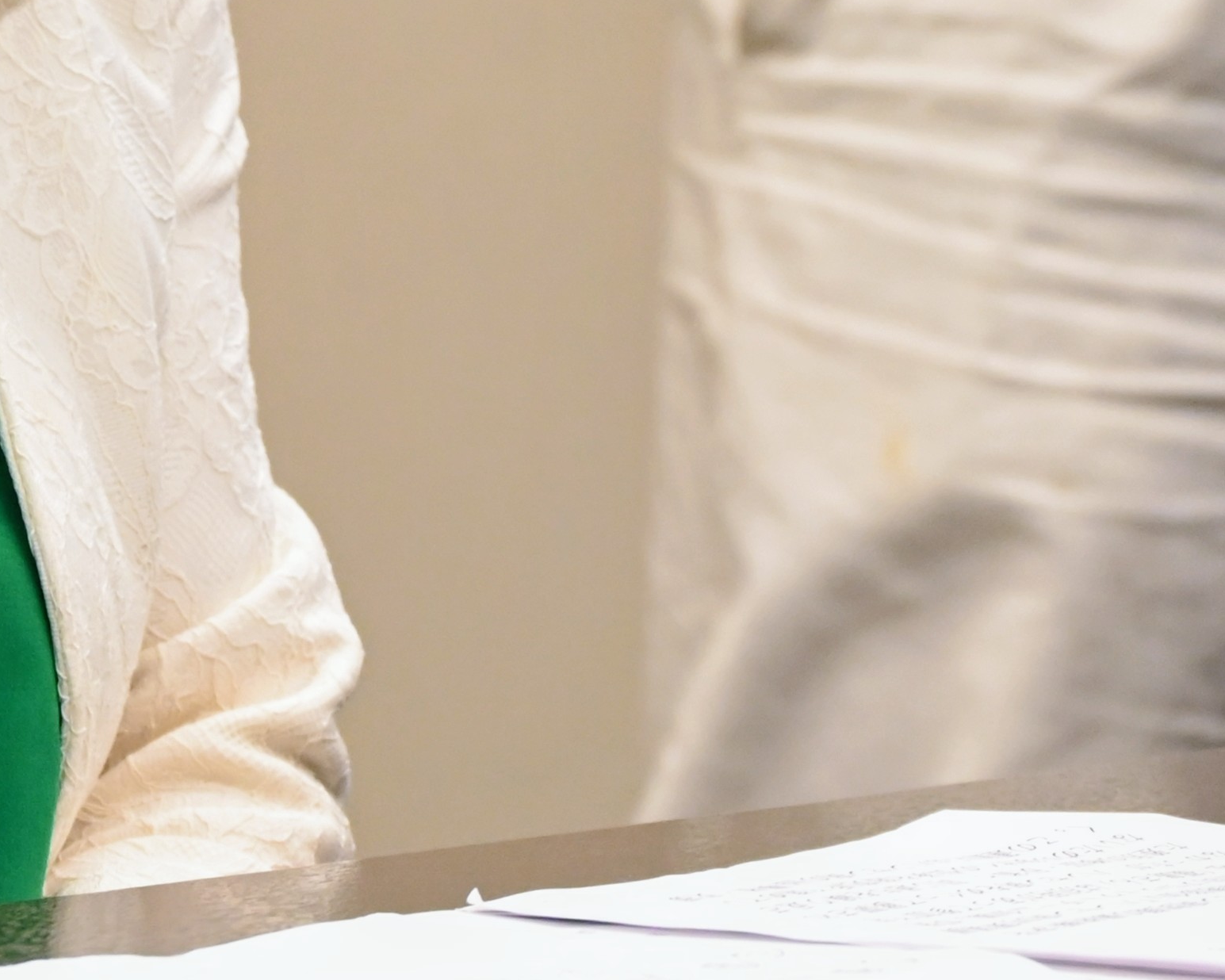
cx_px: 163
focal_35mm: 290
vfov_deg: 5.3
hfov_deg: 6.7
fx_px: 10514
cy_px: -380
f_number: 6.3
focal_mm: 79
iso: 2500
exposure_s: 1/100
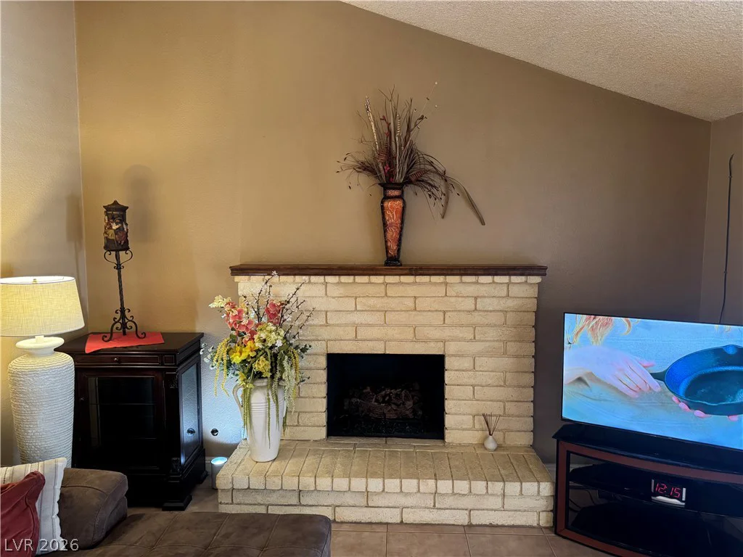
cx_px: 372
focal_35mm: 24
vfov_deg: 56.8
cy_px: 278
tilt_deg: -6.4
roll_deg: -0.5
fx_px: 515
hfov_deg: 71.6
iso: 500
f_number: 1.78
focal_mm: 6.76
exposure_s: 1/60
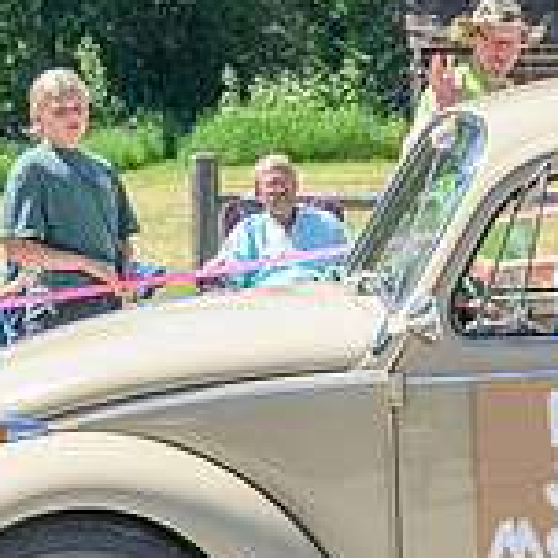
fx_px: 2626
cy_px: 375
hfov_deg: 11.9
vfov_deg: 12.1
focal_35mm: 144
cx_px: 617
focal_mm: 44
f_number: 8
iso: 400
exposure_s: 1/640
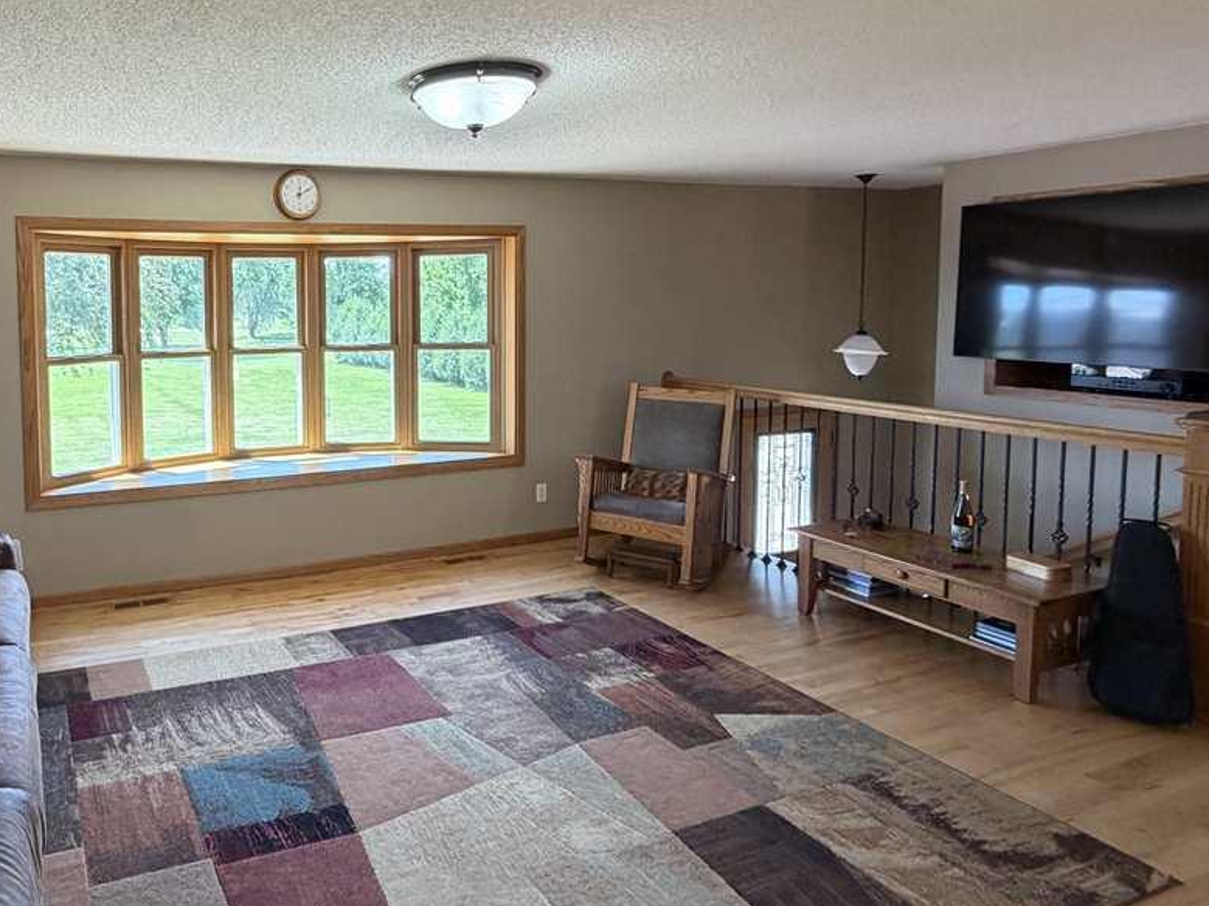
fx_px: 803
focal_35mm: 23
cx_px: 289
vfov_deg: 58.2
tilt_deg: -3.9
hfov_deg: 68.7
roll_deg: +1.1
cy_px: 342
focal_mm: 2.22
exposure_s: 1/60
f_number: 2.2
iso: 200
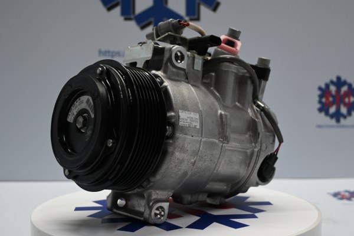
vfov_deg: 28.5
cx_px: 177
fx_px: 465
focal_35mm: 47
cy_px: 118
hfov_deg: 41.7
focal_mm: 31.5
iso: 450
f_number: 5
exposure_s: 1/50
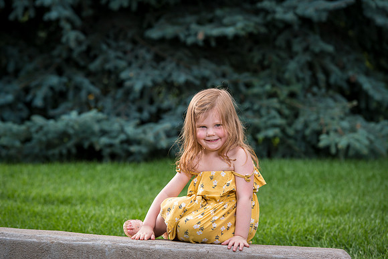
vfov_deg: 11.4
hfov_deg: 17.1
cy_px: 130
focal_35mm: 120
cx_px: 194
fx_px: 1294
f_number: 5
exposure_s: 1/160
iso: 250
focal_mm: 120
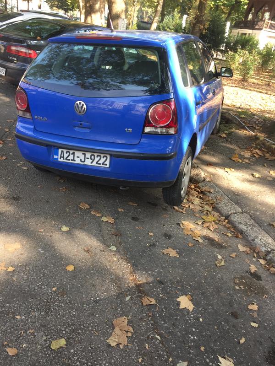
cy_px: 183
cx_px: 138
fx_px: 307
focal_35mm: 29
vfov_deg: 61.7
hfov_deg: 48.2
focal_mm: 4.15
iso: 32
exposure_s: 1/100
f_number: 2.2
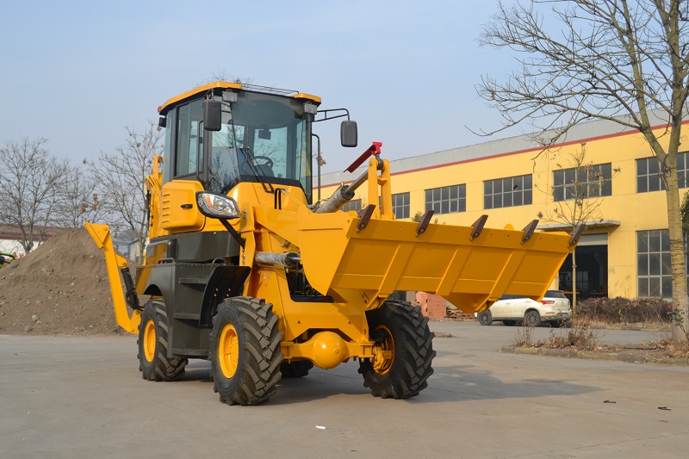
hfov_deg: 43.6
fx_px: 861
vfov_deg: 29.9
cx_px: 344
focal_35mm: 45
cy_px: 230
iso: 100
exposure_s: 1/200
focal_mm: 30
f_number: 7.1
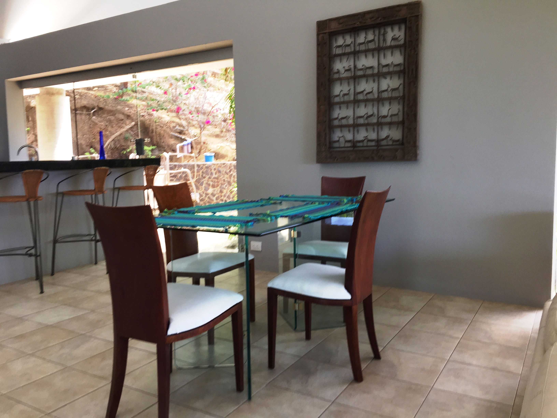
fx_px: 467
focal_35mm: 29
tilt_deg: -8.3
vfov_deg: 48.2
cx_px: 278
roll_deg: -0.3
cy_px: 209
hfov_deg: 61.7
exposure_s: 1/60
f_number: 2.2
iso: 40
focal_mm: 4.15
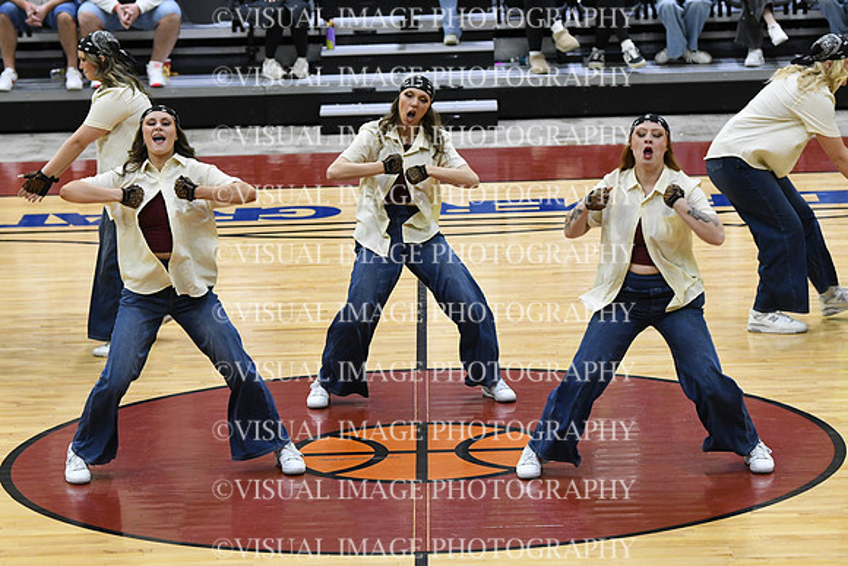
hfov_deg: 12.2
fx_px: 3958
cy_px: 283
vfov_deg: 8.2
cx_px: 424
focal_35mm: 168
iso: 3200
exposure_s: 1/250
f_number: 4
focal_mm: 112
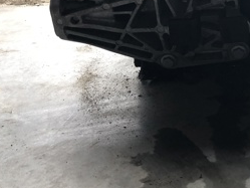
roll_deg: +1.7
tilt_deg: -18.8
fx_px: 520
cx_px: 291
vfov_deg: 19.9
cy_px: 1
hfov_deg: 24.7
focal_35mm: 72
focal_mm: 4
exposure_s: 1/30
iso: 20
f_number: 1.8
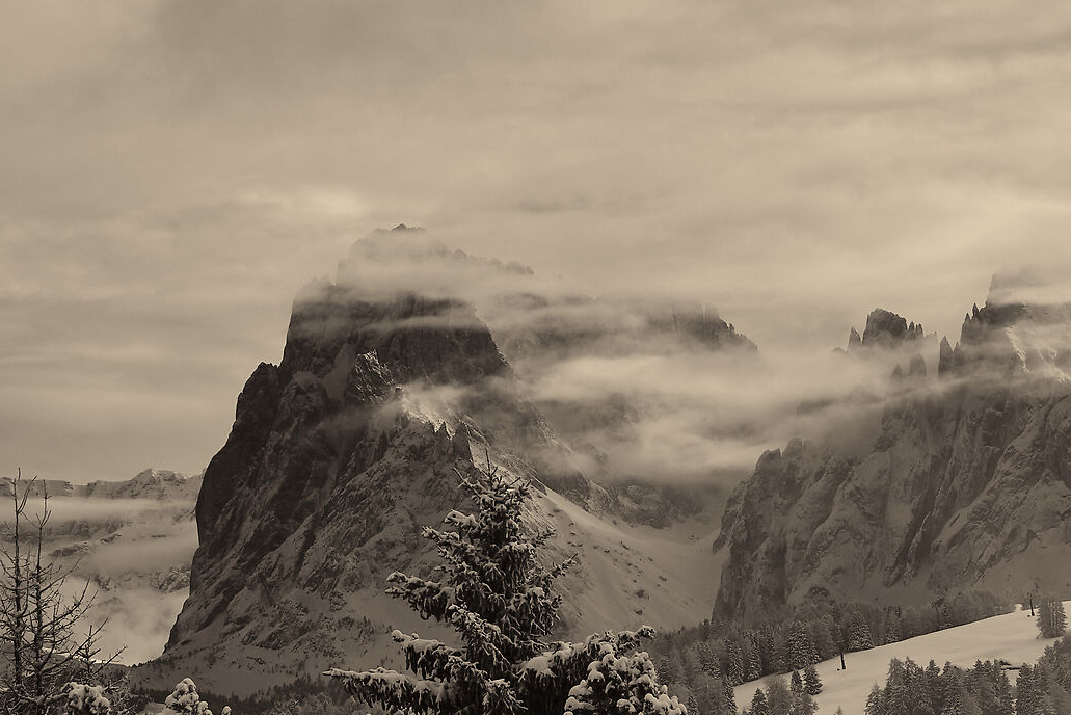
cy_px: 446
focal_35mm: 121
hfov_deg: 16.7
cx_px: 911
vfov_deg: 11.3
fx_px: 3601
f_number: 7.1
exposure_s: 1/1600
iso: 200
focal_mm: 34.5
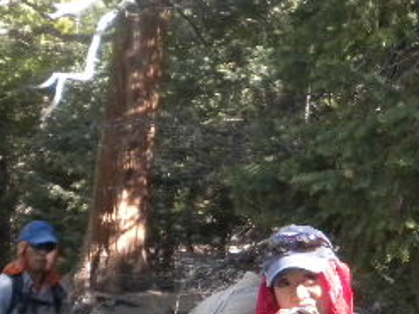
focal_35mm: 117
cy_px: 317
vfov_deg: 12.5
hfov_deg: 15.8
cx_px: 587
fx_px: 1416
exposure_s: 1/247
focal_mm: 6.6
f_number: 3.5
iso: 400
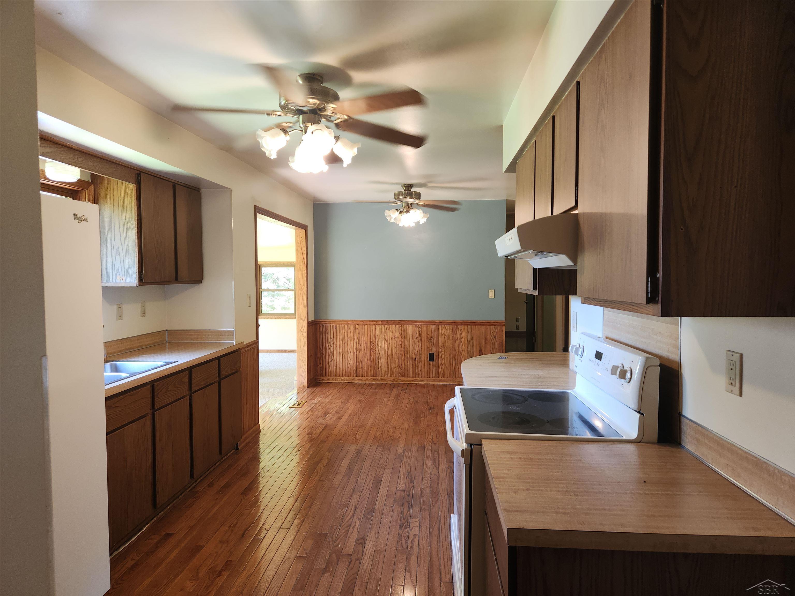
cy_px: 298
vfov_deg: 58.9
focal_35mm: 23
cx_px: 398
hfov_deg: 73.9
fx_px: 528
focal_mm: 5.4
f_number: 1.8
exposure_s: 1/40
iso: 160
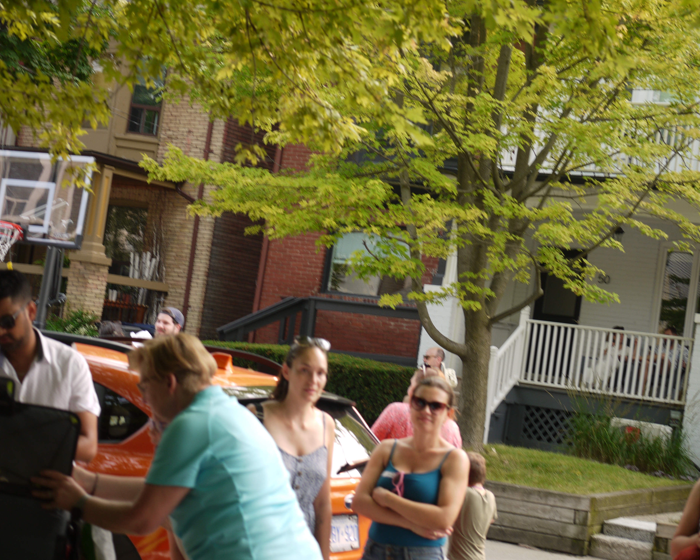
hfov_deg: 26.1
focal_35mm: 73
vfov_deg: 21.0
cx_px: 360
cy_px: 280
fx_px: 1512
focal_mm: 35
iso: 100
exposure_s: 1/200
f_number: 2.8
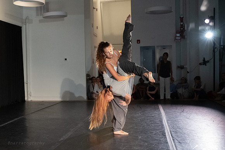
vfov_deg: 23.6
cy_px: 77
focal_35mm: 57
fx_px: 359
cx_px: 64
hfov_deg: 34.3
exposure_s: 1/320
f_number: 3.5
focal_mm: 40
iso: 6400
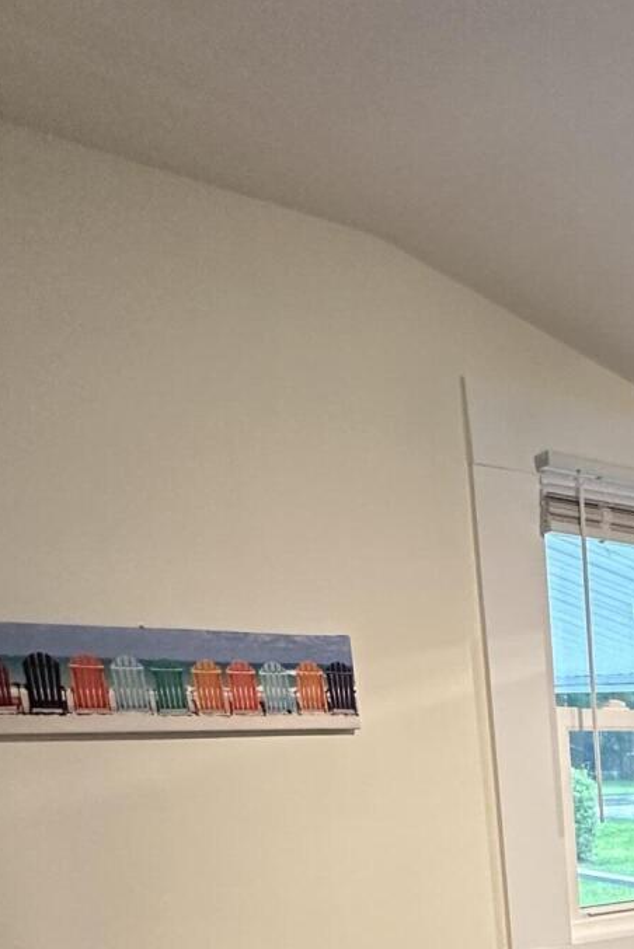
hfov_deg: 25.8
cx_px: 864
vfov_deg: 38.0
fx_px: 1135
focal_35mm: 43
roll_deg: -1.3
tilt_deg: -14.8
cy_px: 1039
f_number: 2.2
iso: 250
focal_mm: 2.22
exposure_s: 1/120
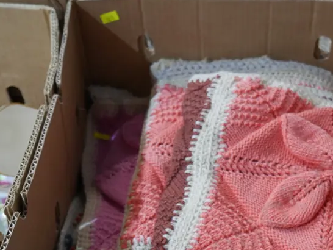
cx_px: 254
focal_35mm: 60
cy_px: 230
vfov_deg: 23.7
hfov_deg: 31.5
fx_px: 577
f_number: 3.6
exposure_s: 1/60
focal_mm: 16
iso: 800
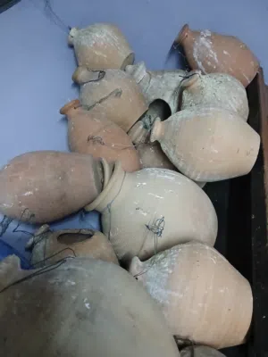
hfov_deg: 51.4
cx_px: 134
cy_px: 178
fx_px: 279
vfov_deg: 65.3
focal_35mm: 27
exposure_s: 1/14.3
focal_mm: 3.98
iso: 1600
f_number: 1.8
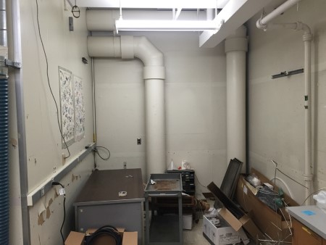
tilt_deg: -1.9
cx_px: 163
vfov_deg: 48.3
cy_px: 122
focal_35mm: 29
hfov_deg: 61.6
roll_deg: +0.5
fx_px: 273
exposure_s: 1/30
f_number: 2.2
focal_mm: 4.15
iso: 50
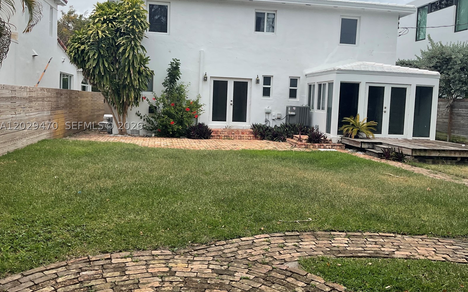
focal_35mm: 31
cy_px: 126
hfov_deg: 61.2
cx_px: 233
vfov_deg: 40.5
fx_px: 395
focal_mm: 3
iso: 16
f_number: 1.8
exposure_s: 1/1786
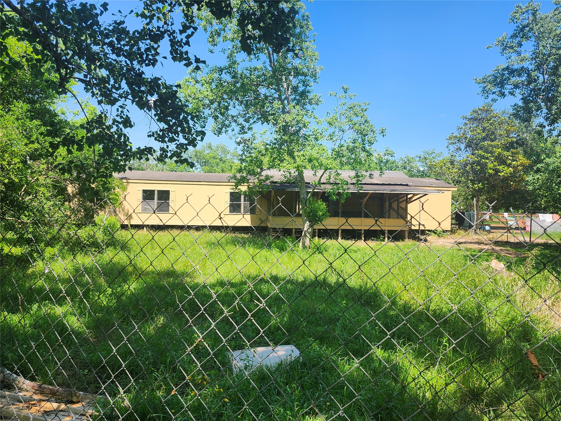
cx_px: 280
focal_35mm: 23
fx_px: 373
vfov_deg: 58.9
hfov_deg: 73.9
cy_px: 210
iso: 25
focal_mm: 5.54
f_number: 1.8
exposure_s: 1/679
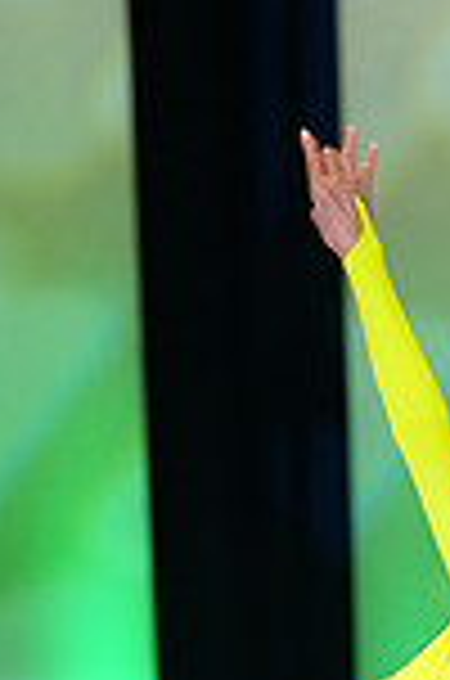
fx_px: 7402
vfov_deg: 5.2
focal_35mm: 393
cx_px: 781
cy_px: 1009
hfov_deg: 3.5
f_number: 2.8
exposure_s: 1/400
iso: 2000
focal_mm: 102
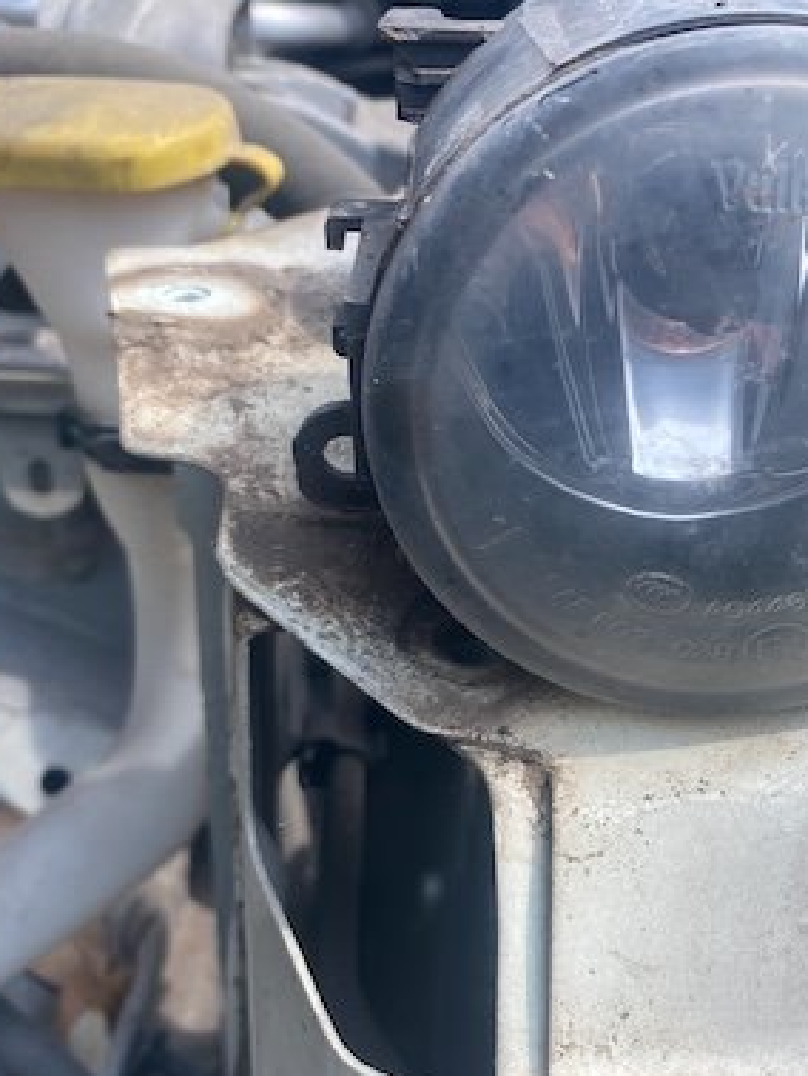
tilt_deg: -27.6
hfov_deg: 32.1
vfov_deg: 42.9
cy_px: 544
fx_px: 1368
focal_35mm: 44
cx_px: 643
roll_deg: -7.5
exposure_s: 1/346
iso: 32
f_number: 1.8
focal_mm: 4.25
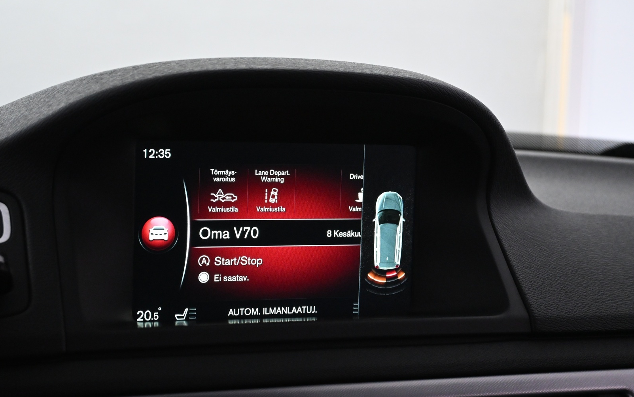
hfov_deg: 29.6
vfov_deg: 18.7
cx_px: 318
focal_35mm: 70
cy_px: 208
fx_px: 1201
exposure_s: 1/60
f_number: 6
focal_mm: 45
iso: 3600
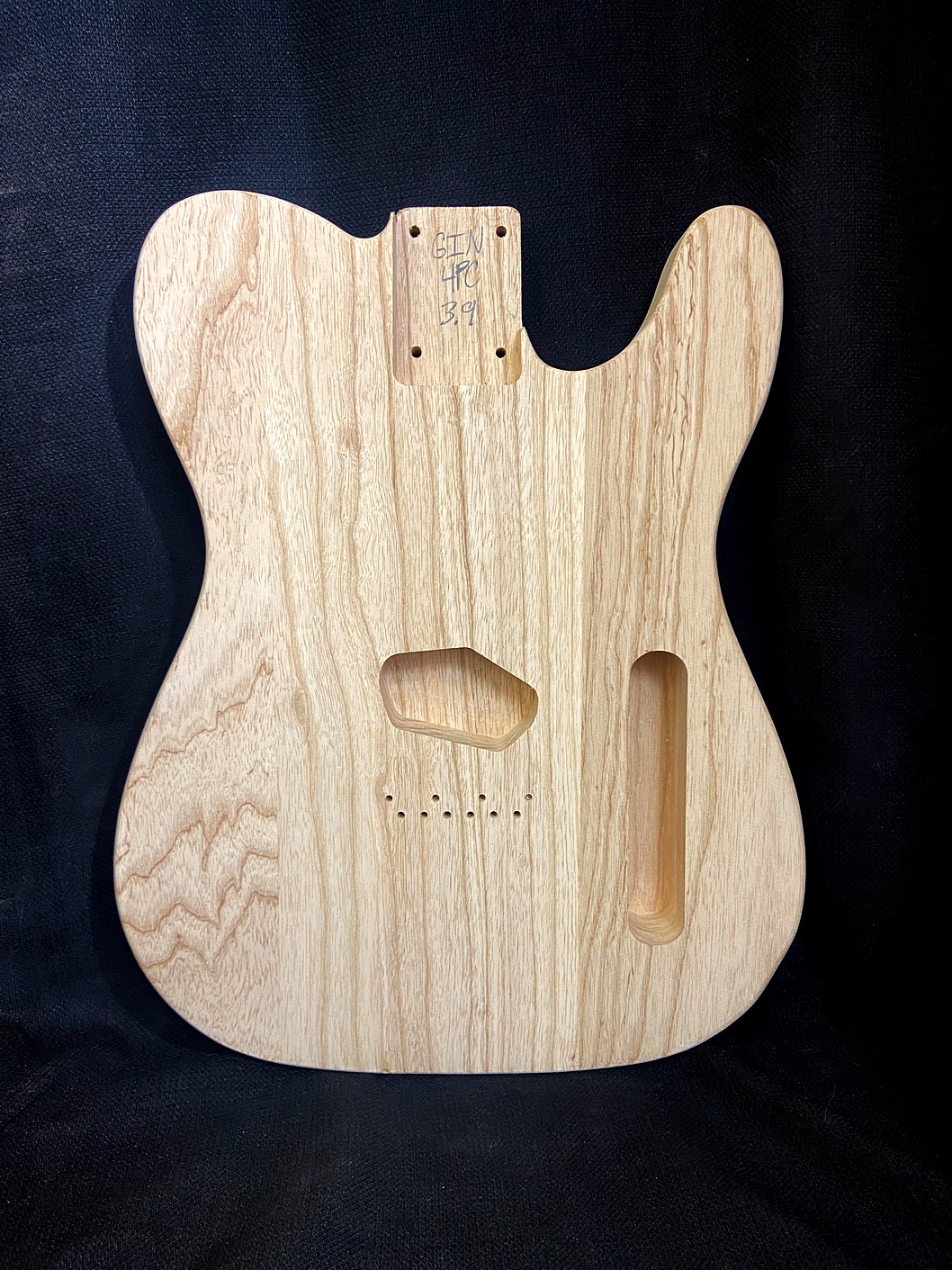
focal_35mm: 26
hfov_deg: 53.1
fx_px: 954
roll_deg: +2.1
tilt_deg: -9.0
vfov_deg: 67.3
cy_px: 635
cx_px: 476
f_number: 1.8
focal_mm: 4.25
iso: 100
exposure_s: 1/60
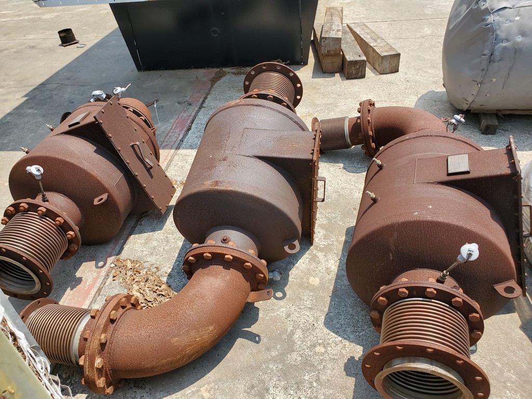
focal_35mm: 26
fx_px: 400
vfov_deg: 53.1
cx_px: 266
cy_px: 200
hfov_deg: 67.3
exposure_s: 1/947
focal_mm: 4.3
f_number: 2.4
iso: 50
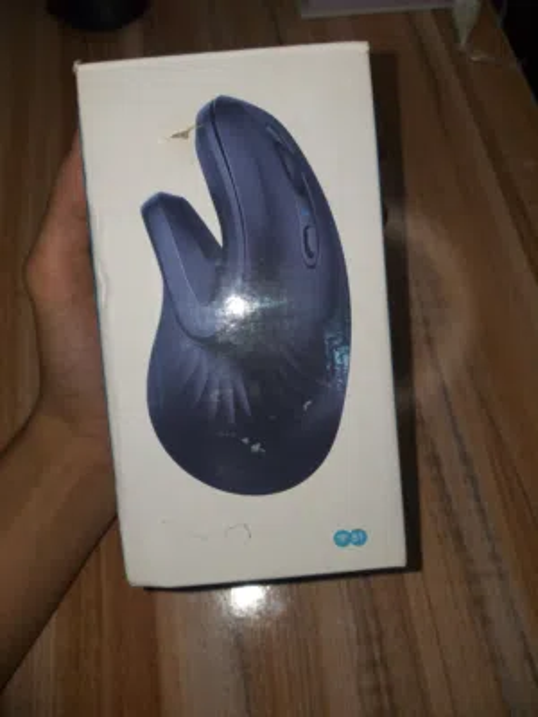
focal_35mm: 26
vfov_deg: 67.3
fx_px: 539
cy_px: 358
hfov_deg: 53.1
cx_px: 269
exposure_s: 1/396
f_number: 1.7
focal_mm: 3.93
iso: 40
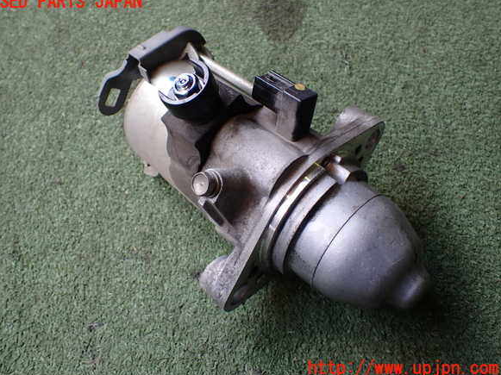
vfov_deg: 45.4
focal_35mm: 31
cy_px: 185
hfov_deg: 58.4
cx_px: 244
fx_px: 448
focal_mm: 5.4
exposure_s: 1/125
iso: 125
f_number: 2.3
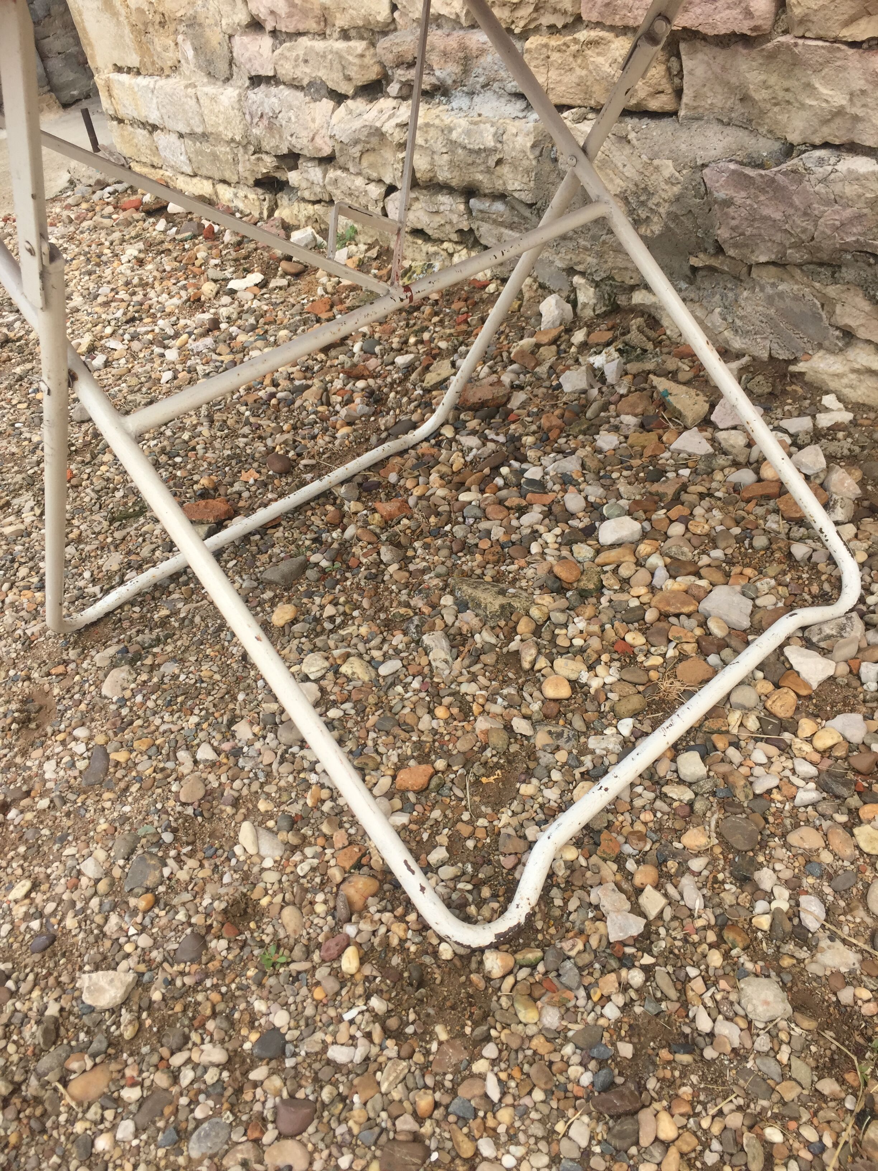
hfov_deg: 48.2
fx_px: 981
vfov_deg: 61.7
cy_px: 586
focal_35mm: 29
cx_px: 439
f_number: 2.2
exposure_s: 1/791
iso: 32
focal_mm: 4.15
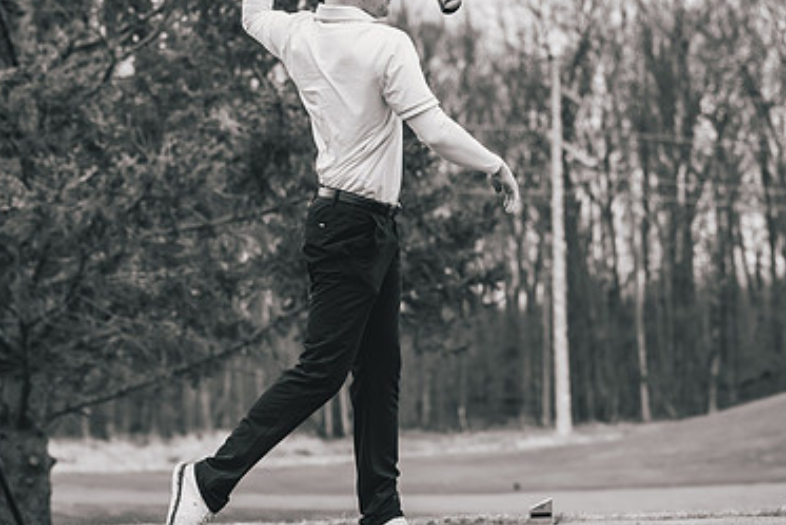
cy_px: 193
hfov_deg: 18.1
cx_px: 411
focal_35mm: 113
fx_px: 2468
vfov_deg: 12.1
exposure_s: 1/4000
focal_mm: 70
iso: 640
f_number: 2.8
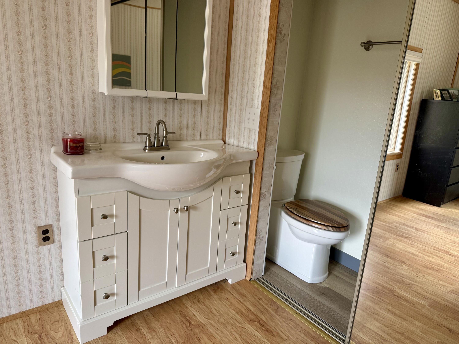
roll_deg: -4.7
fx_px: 318
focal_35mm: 24
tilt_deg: -14.1
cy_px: 172
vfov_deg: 56.8
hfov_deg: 71.6
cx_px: 230
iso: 100
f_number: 1.78
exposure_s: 1/121
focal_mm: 6.76
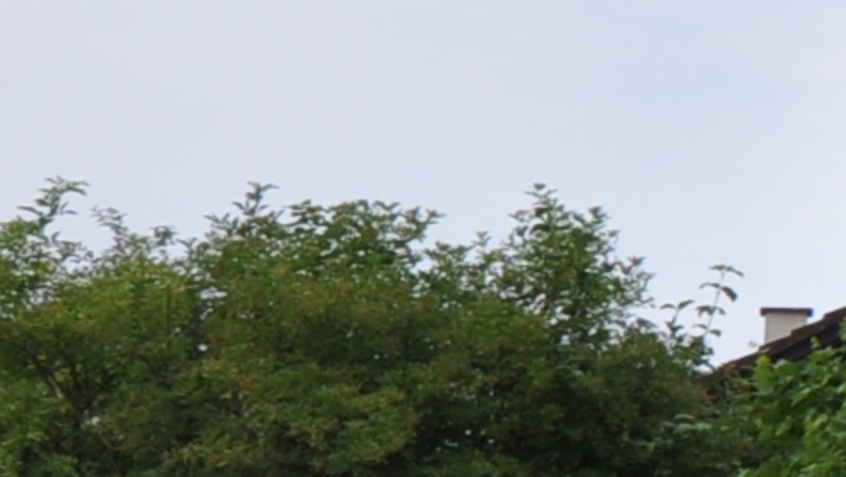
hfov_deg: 13.3
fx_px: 2615
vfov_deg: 10.4
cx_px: 2060
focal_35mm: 117
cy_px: 201
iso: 200
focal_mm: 11
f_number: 7.1
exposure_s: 1/200
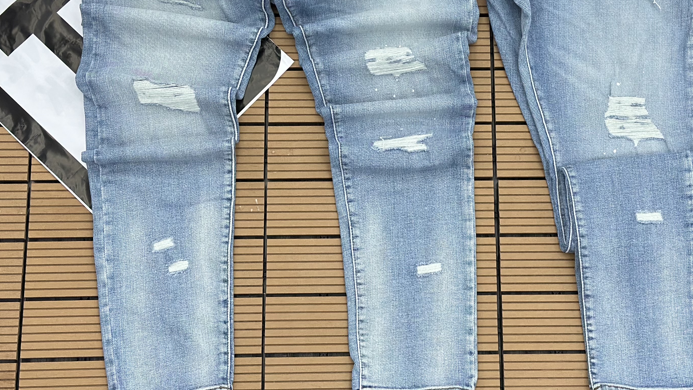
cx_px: 411
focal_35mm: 77
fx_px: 1415
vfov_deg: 15.6
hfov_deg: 27.5
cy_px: 112
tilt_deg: -75.4
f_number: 1.78
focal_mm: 6.86
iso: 125
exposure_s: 1/60
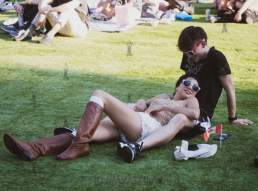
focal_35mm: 101
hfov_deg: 19.4
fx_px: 753
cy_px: 96
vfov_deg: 14.5
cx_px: 169
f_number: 4.5
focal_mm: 80
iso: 2000
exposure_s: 1/1600
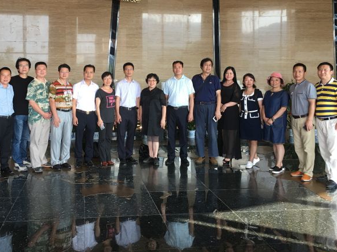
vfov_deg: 35.5
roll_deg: -0.1
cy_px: 81
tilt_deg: -0.1
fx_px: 389
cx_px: 134
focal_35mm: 40
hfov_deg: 46.5
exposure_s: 1/33
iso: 25
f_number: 2.2
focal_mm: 4.15
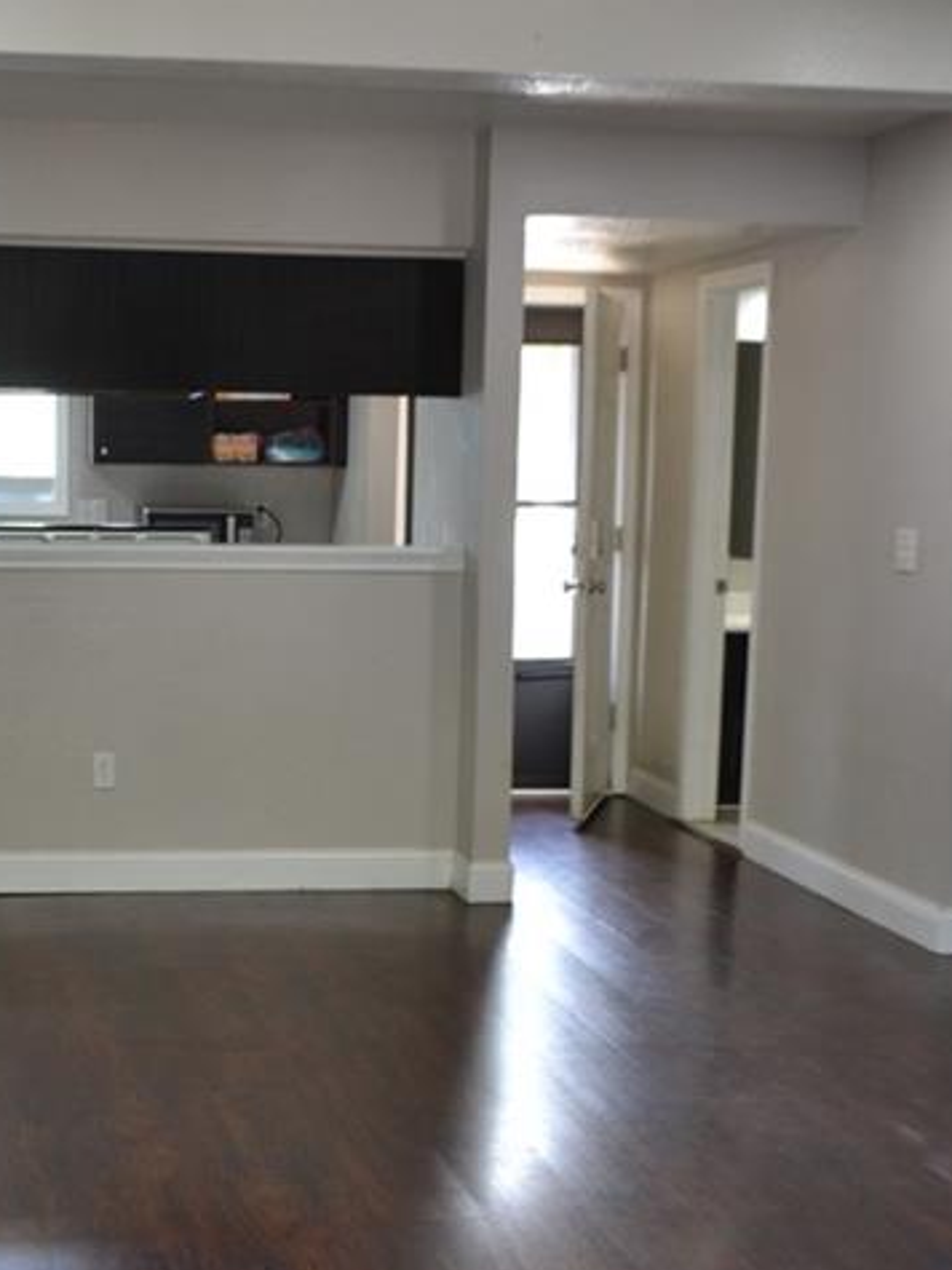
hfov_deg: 25.8
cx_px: 265
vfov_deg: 34.2
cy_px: 770
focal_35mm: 56
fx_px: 2054
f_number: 3.5
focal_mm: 18
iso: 400
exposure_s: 1/60
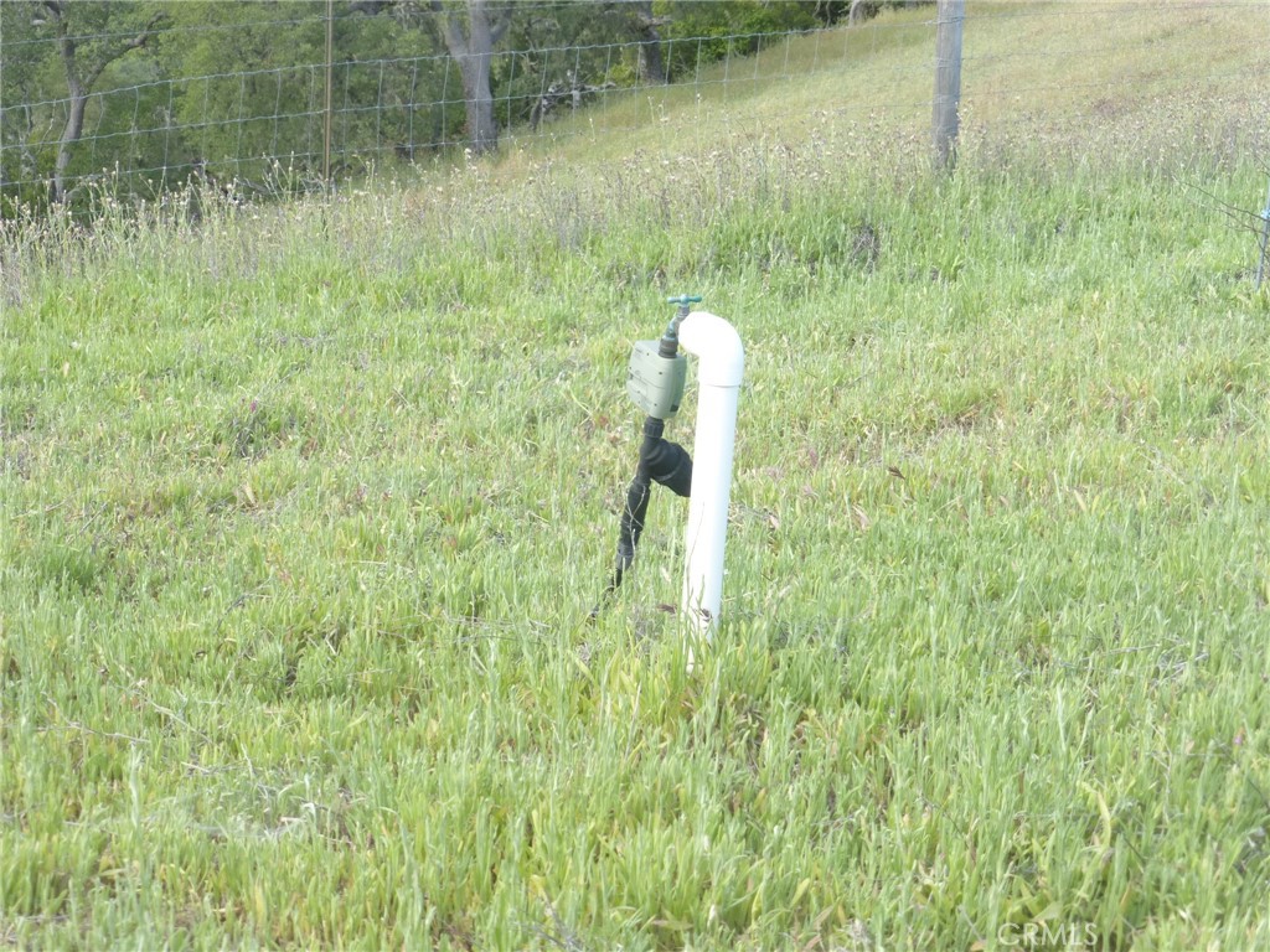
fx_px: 2752
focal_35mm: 75
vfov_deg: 19.6
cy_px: 476
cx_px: 635
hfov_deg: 26.0
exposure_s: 1/125
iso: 100
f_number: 5
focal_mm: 13.3
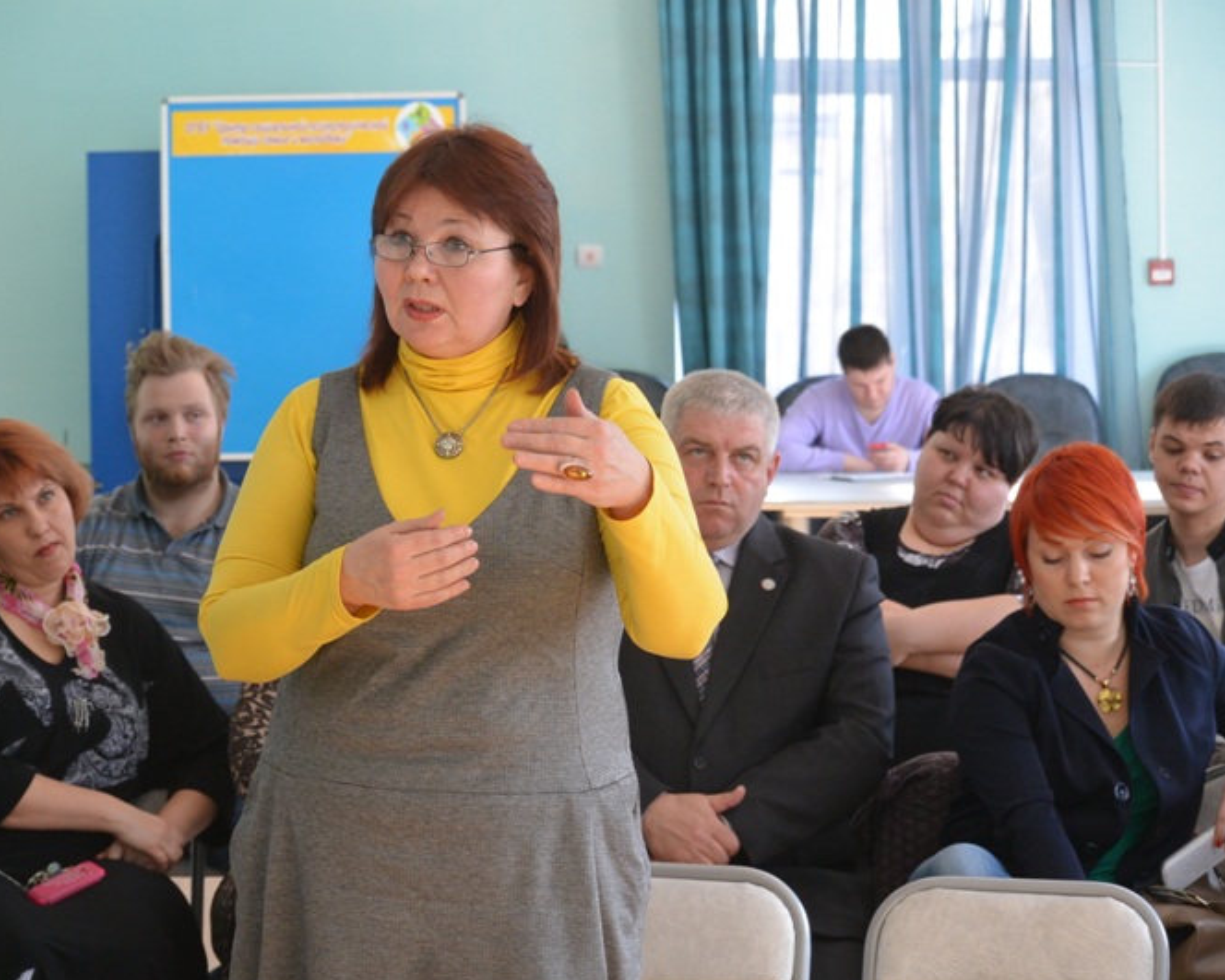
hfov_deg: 20.4
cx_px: 493
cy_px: 493
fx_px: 3407
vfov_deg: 16.4
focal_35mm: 94
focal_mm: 30.9
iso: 400
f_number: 3.8
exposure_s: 1/100
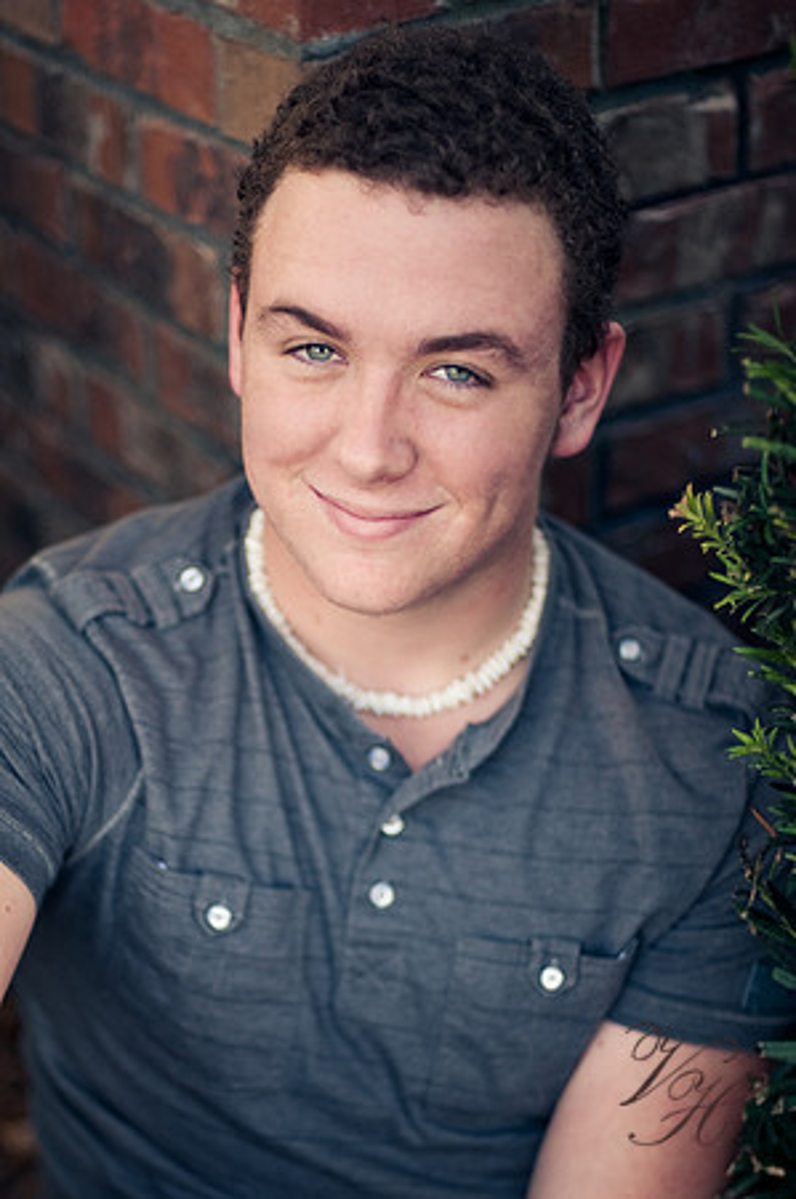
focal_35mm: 50
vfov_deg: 39.6
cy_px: 600
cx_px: 398
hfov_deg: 26.9
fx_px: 1662
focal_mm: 50
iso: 200
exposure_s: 1/400
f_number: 1.4
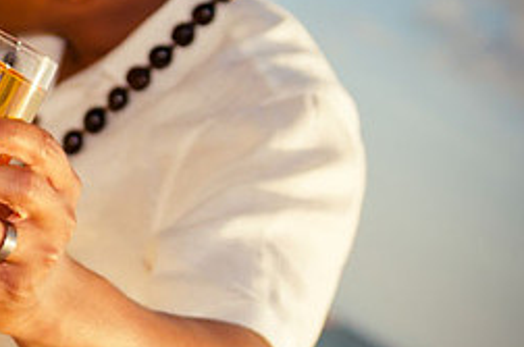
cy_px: 105
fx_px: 2107
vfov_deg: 9.4
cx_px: -52
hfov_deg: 13.9
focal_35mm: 145
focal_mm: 42
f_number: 2.8
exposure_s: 1/4000
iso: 400
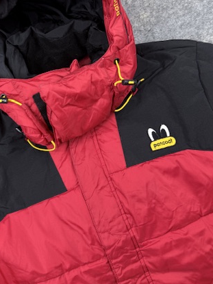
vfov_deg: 49.0
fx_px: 304
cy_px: 87
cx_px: 78
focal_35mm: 37
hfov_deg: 38.4
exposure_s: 1/100
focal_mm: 6.76
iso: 64
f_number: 1.78
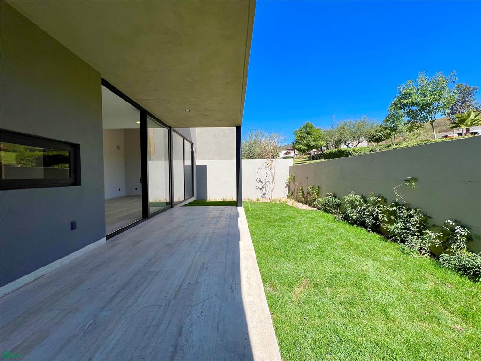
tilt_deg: -1.7
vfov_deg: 89.9
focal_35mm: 13
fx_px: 181
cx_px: 240
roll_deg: +0.8
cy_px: 180
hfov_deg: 106.2
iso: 32
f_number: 1.8
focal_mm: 1.57
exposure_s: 1/1468
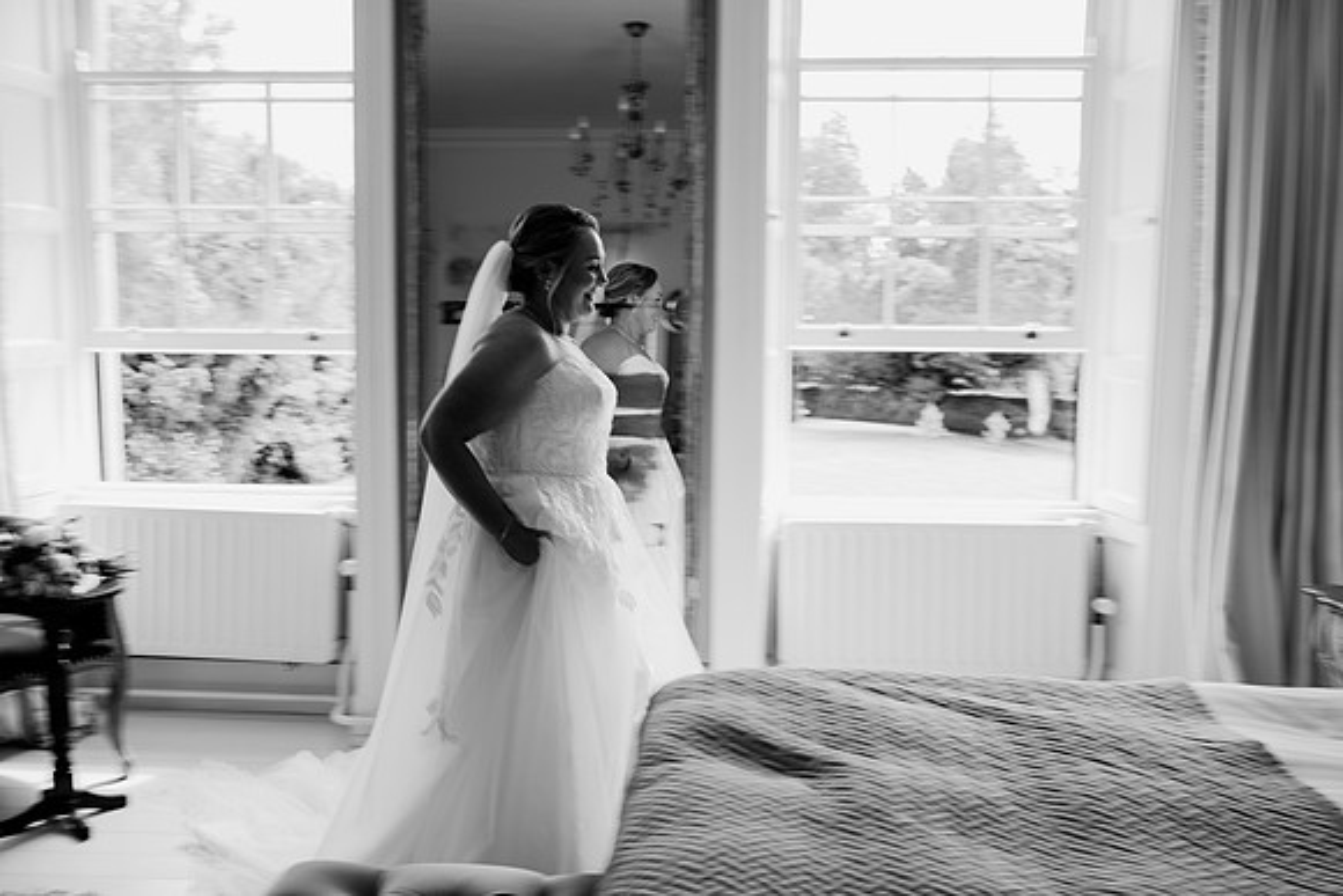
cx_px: 672
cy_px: 448
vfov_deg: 36.9
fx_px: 1343
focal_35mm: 36
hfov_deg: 53.1
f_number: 6.3
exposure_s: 1/20
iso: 100
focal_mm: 35
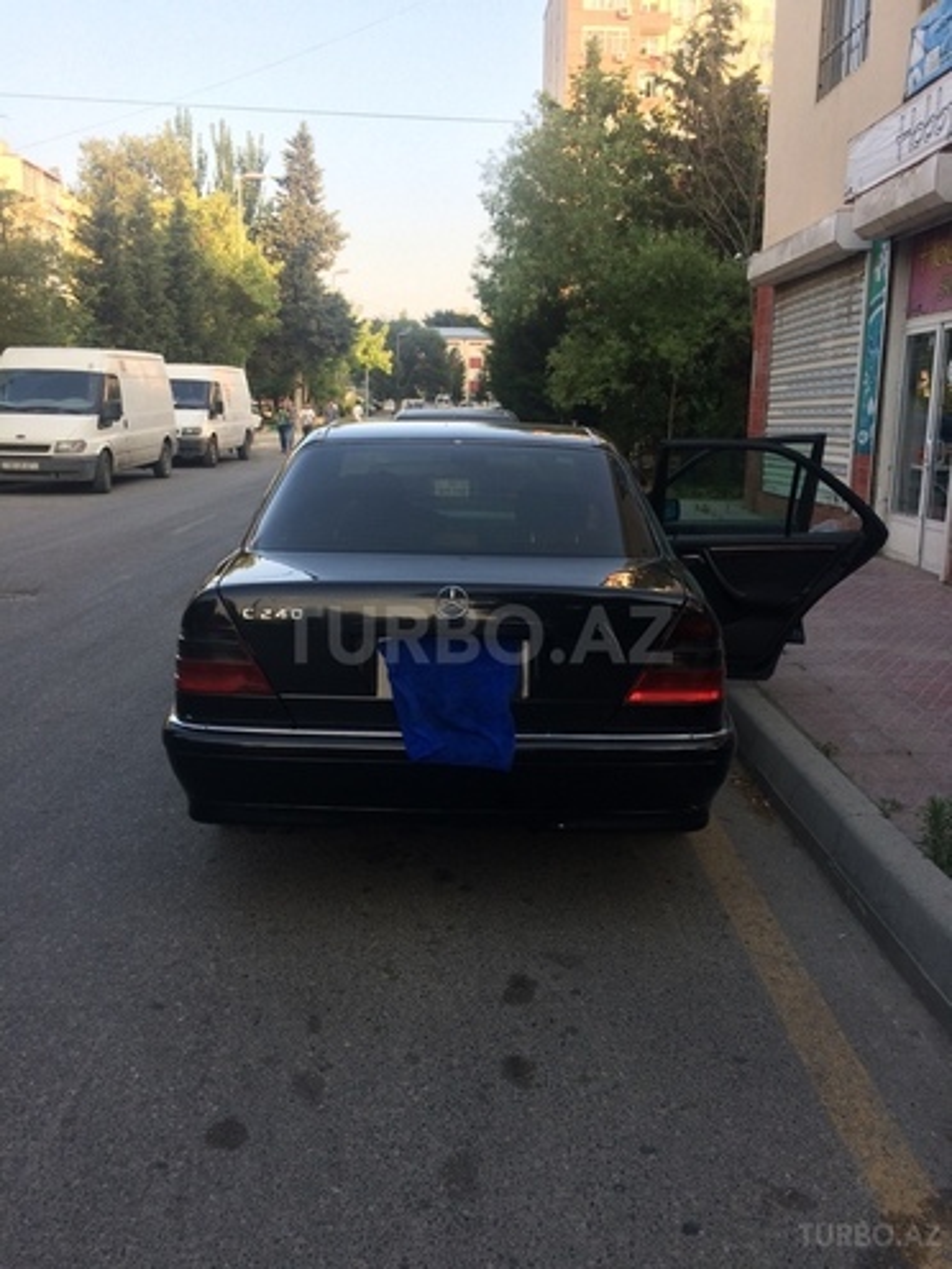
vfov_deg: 61.7
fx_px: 1063
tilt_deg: -12.4
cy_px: 634
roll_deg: +0.1
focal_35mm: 29
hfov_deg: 48.2
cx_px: 476
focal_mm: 4.15
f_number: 2.2
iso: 32
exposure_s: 1/204
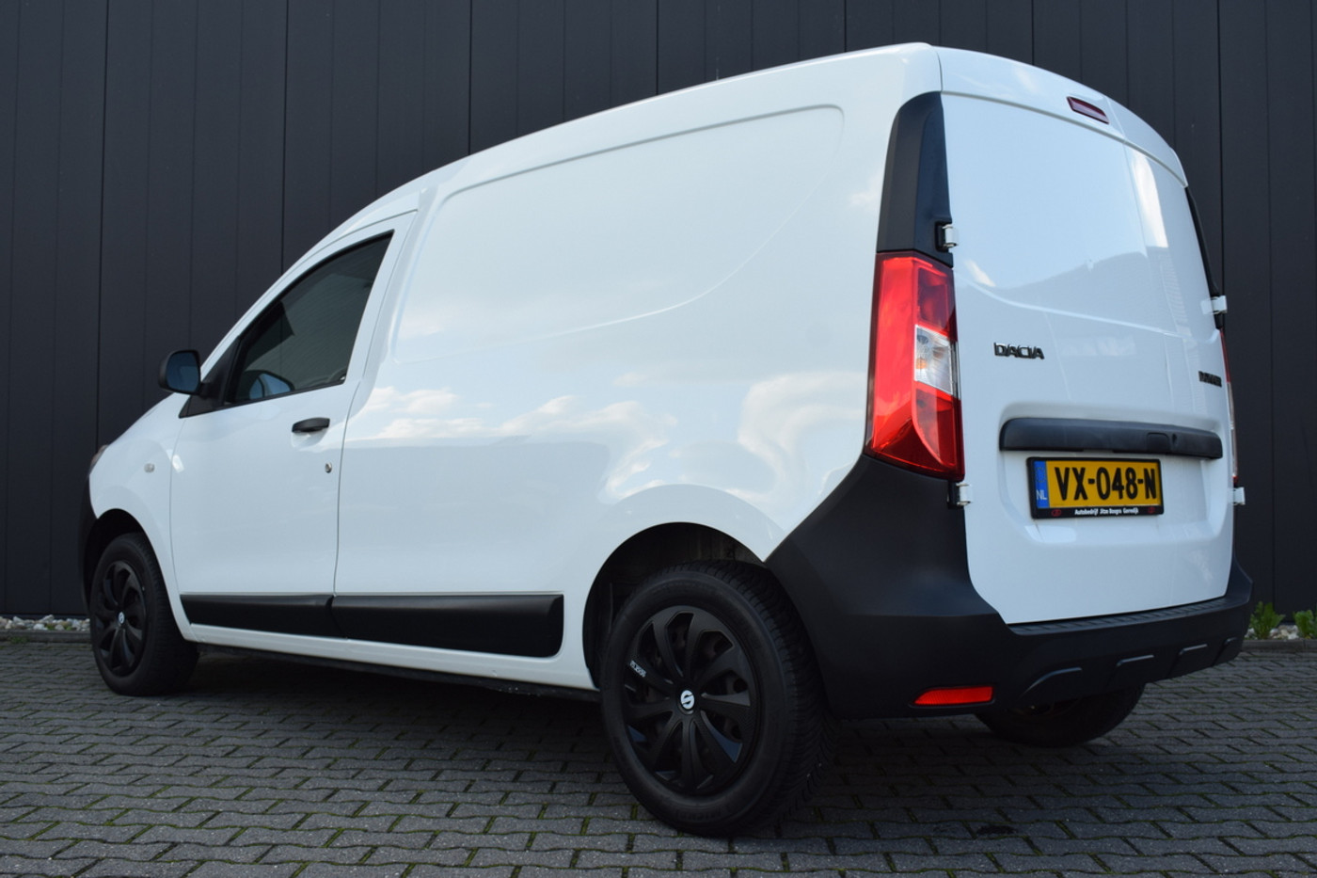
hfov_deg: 51.3
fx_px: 1372
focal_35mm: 38
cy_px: 439
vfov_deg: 35.5
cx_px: 658
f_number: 8
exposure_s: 1/250
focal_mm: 25
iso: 400
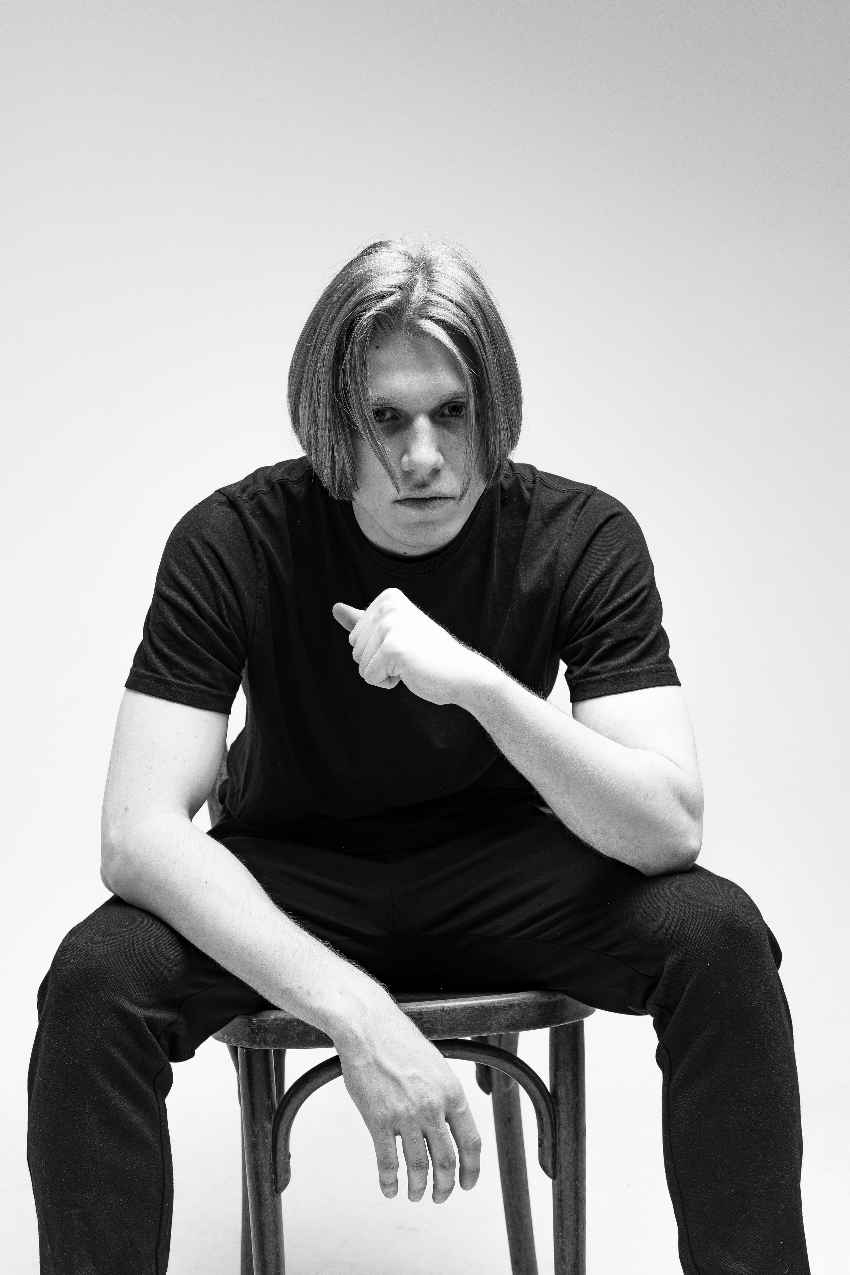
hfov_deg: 29.9
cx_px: 425
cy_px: 638
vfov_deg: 43.6
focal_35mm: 45
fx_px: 1594
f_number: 7.1
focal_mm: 45
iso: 100
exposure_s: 1/160
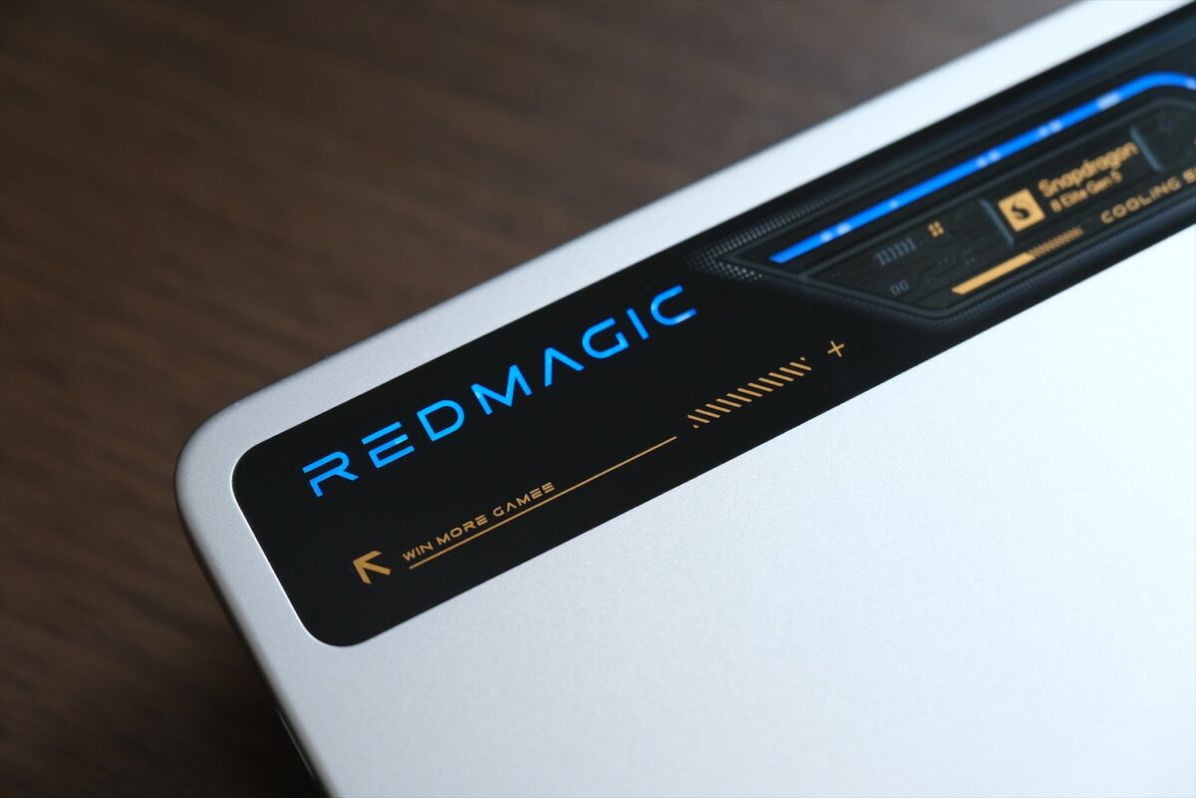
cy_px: 399
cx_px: 598
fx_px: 2757
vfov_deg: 16.5
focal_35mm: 83
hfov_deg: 24.5
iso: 640
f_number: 3.6
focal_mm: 55
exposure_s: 1/125
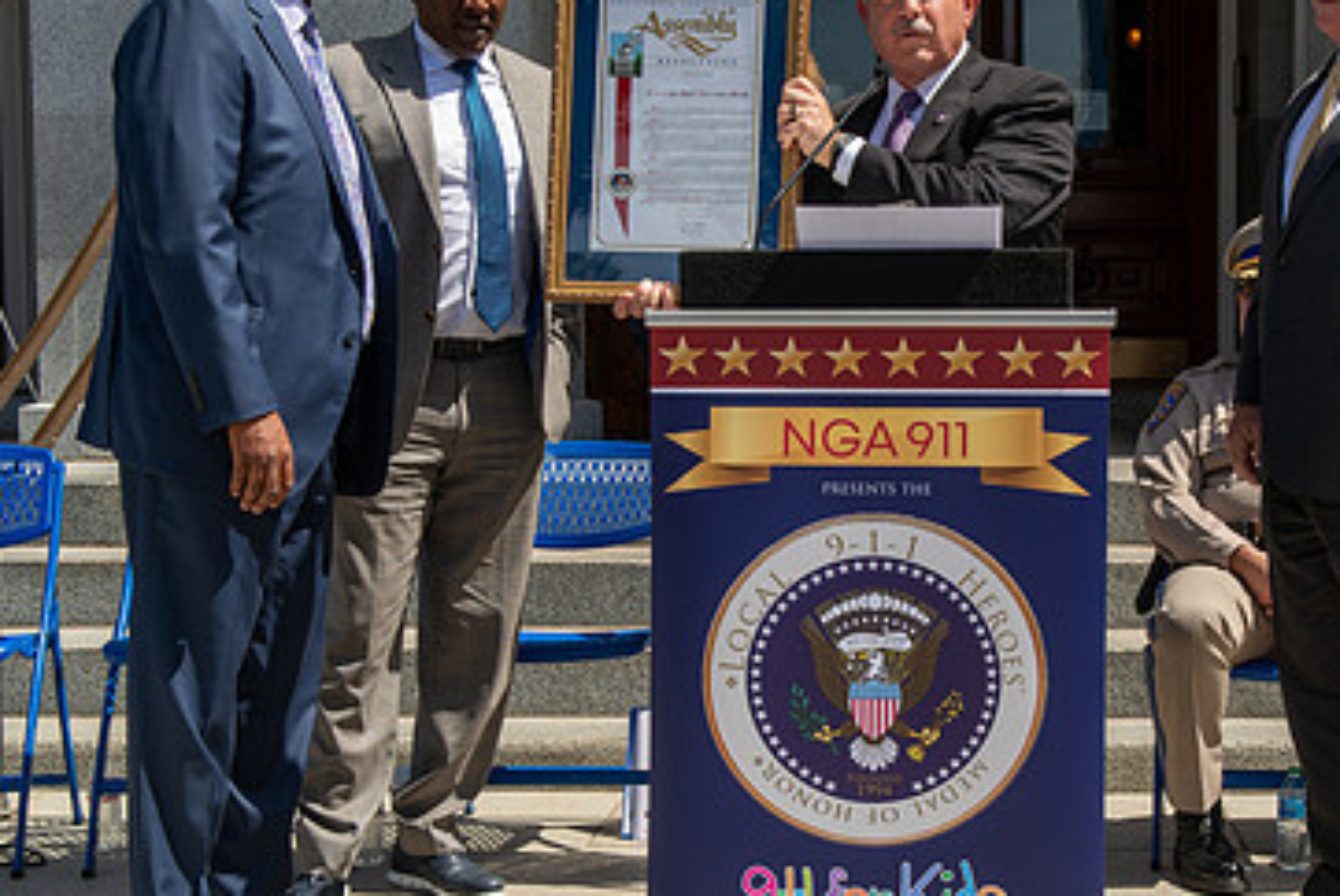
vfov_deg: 20.0
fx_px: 2533
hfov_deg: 29.5
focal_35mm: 68
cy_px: 506
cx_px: 866
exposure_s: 1/250
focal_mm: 40
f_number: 8
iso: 100
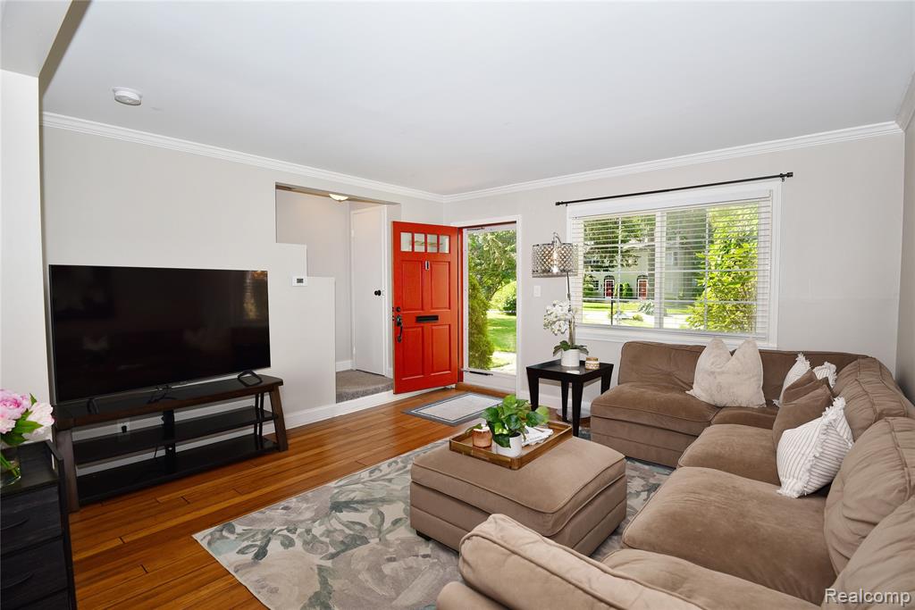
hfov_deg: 93.3
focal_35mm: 17
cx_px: 458
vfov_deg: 70.5
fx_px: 432
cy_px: 305
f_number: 7.1
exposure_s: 1/60
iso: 100
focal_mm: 17
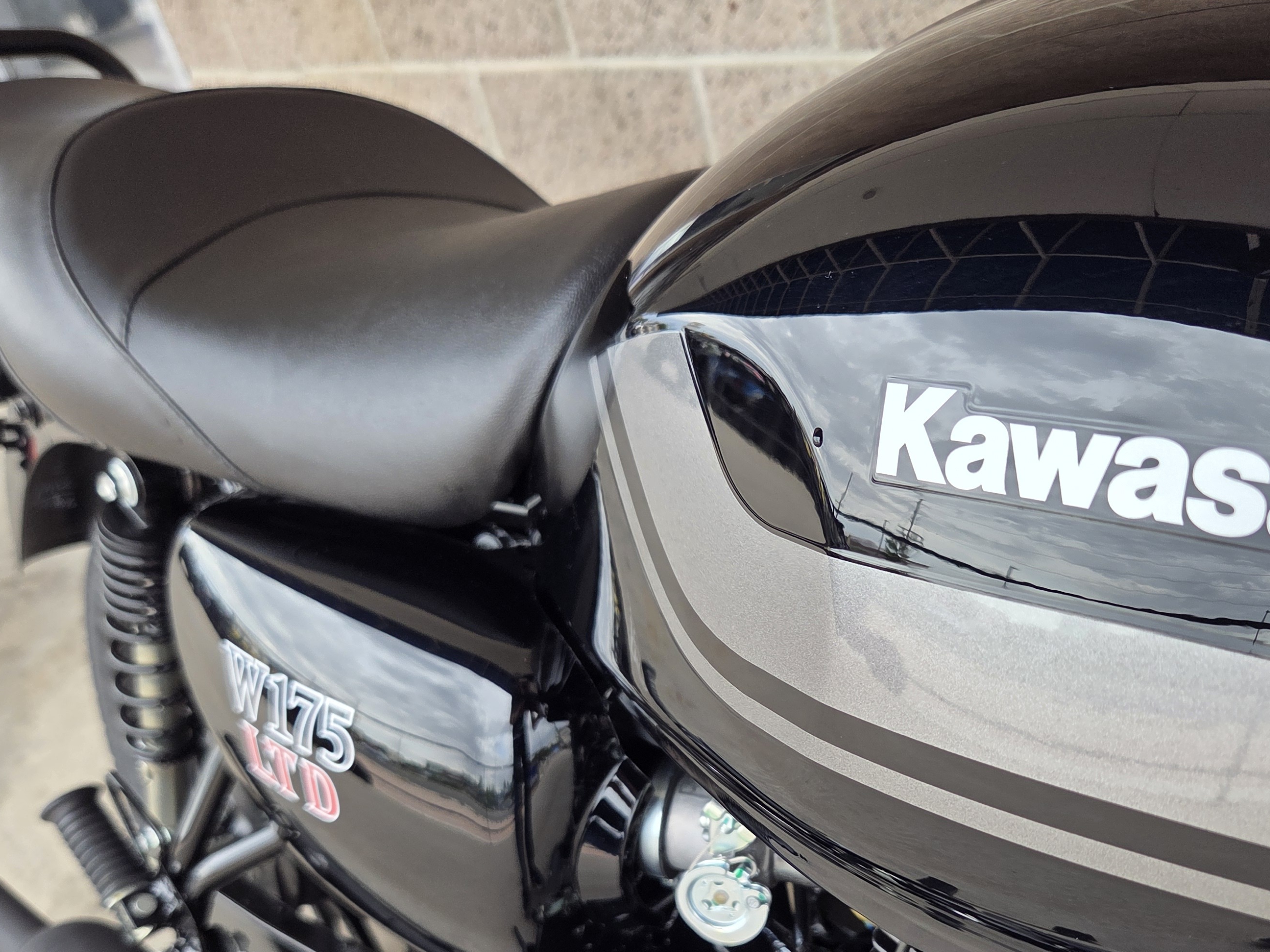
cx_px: 739
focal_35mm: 35
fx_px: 1284
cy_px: 685
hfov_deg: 52.4
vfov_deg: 39.8
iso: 64
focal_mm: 5.4
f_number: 1.8
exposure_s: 1/180
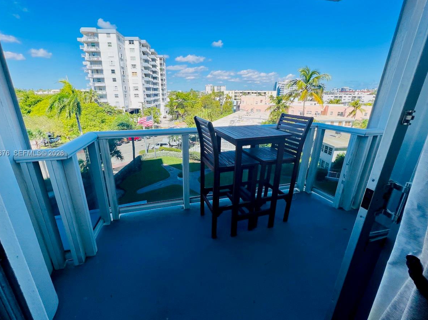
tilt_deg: -20.0
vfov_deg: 85.6
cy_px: 154
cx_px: 203
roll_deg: -0.4
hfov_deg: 102.0
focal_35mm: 14
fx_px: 173
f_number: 1.8
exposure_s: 1/1014
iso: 32
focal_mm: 1.57
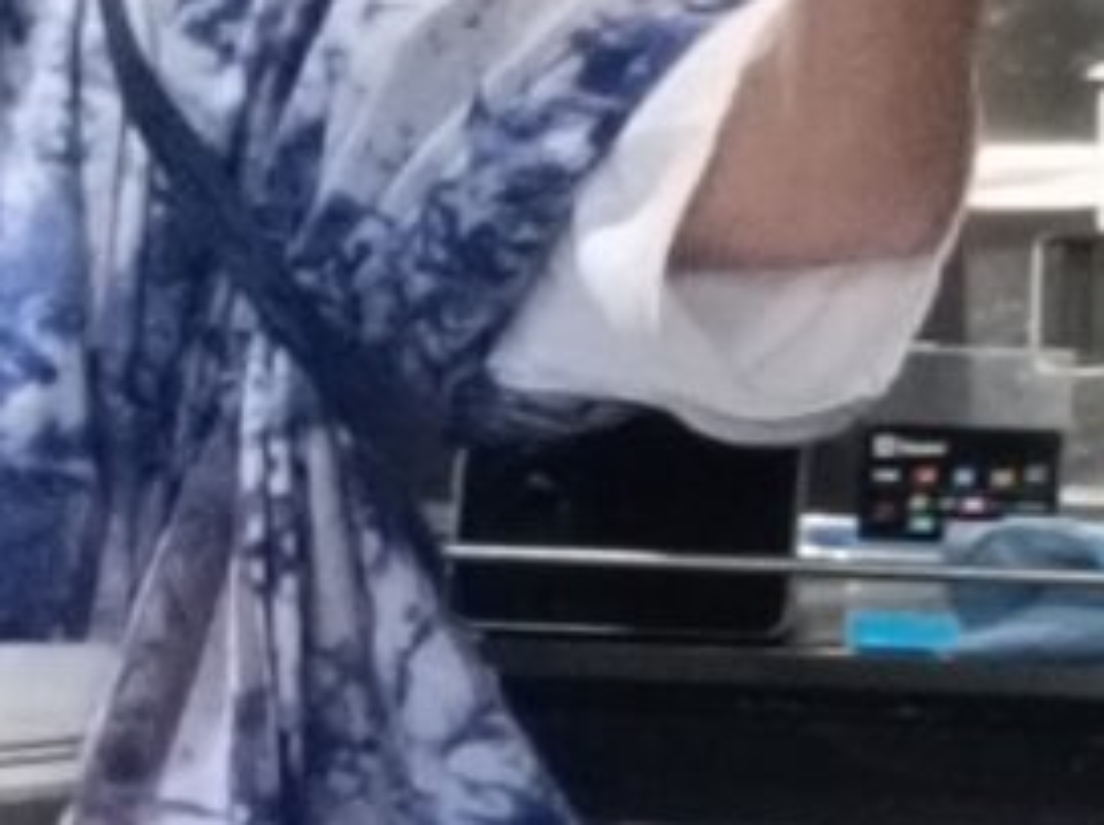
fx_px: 12326
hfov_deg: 5.1
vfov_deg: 3.8
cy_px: -36
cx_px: -530
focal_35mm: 387
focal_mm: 4.7
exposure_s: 1/60
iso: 1000
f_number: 1.7
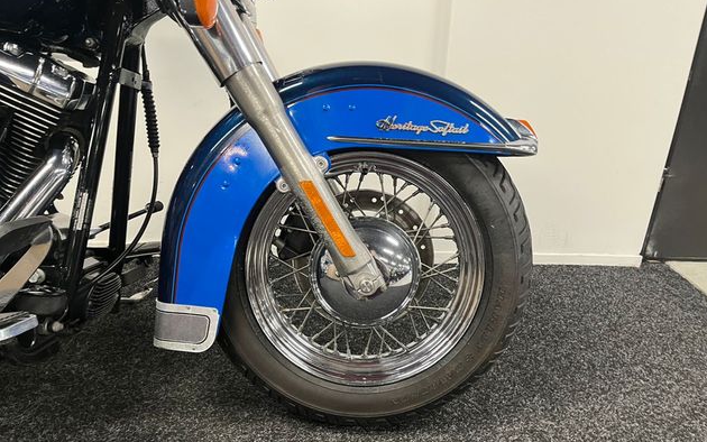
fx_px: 540
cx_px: 358
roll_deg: +0.6
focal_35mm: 28
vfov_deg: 44.3
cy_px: 264
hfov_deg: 66.5
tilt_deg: -21.4
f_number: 1.6
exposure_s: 1/50
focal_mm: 5.1
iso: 250
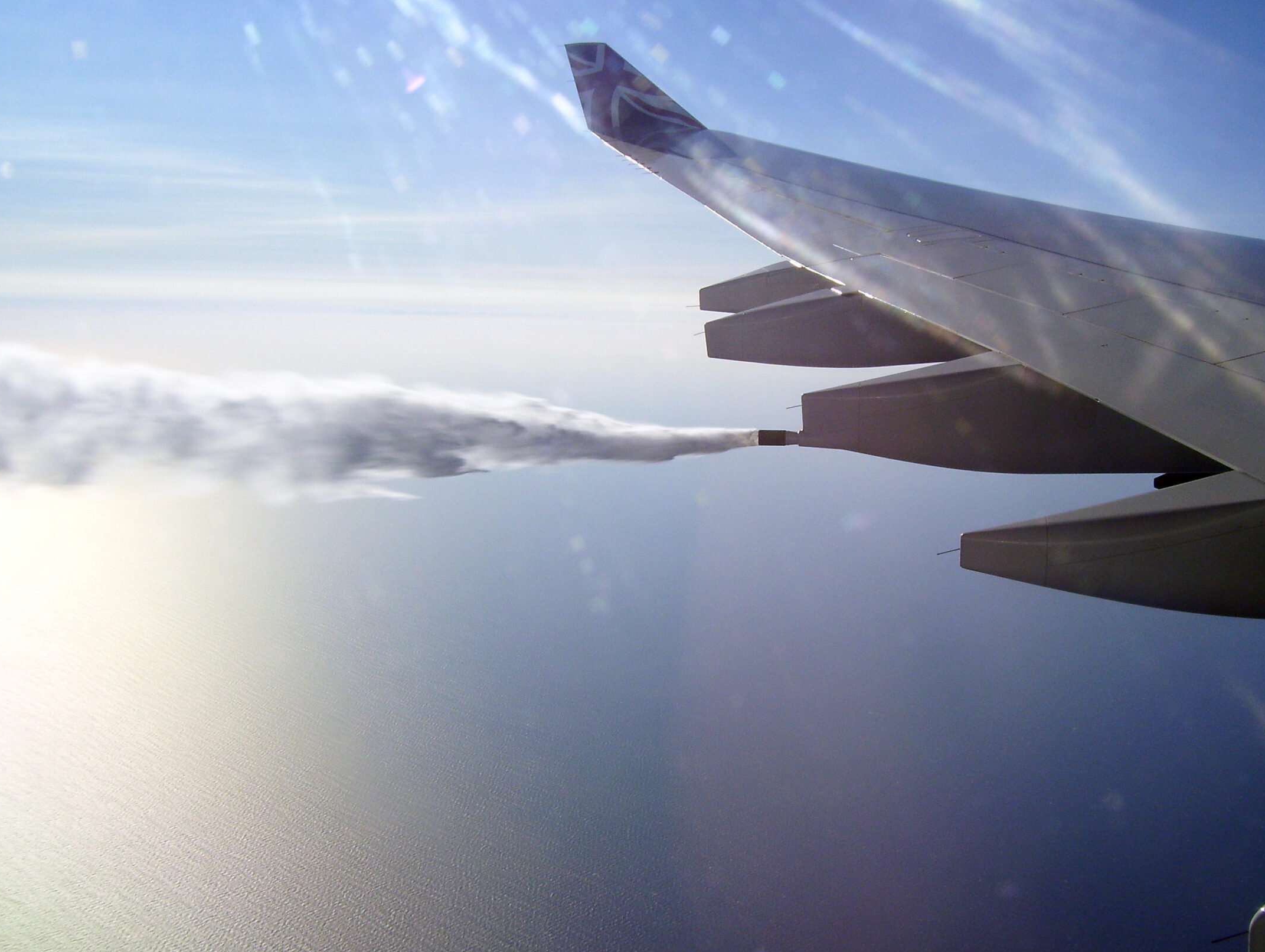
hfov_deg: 43.8
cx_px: 691
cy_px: 464
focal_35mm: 43
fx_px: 1573
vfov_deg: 33.7
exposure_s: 1/1250
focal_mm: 6
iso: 80
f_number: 4.8
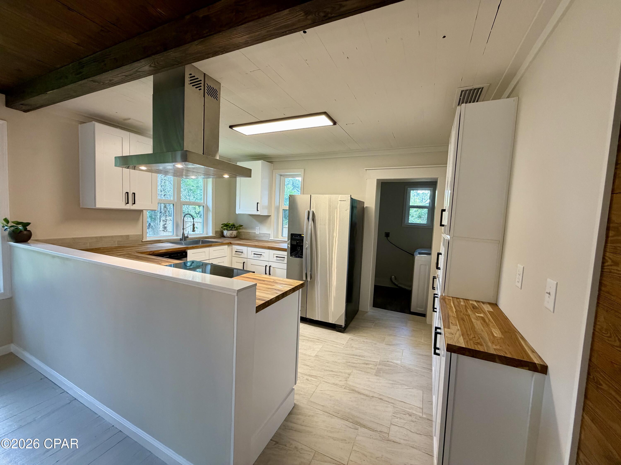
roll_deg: -2.5
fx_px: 251
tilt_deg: -5.9
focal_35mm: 14
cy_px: 232
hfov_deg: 102.1
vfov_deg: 85.7
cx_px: 310
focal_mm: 2.22
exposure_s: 1/120
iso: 250
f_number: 2.2
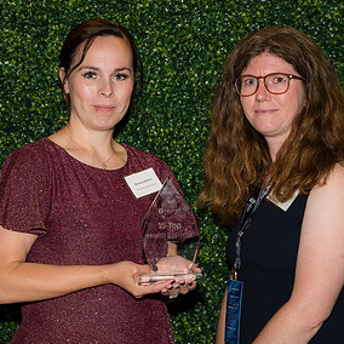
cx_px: 180
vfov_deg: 15.7
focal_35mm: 111
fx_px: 1248
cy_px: 228
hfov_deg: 15.7
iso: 640
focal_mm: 64
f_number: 5
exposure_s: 1/160
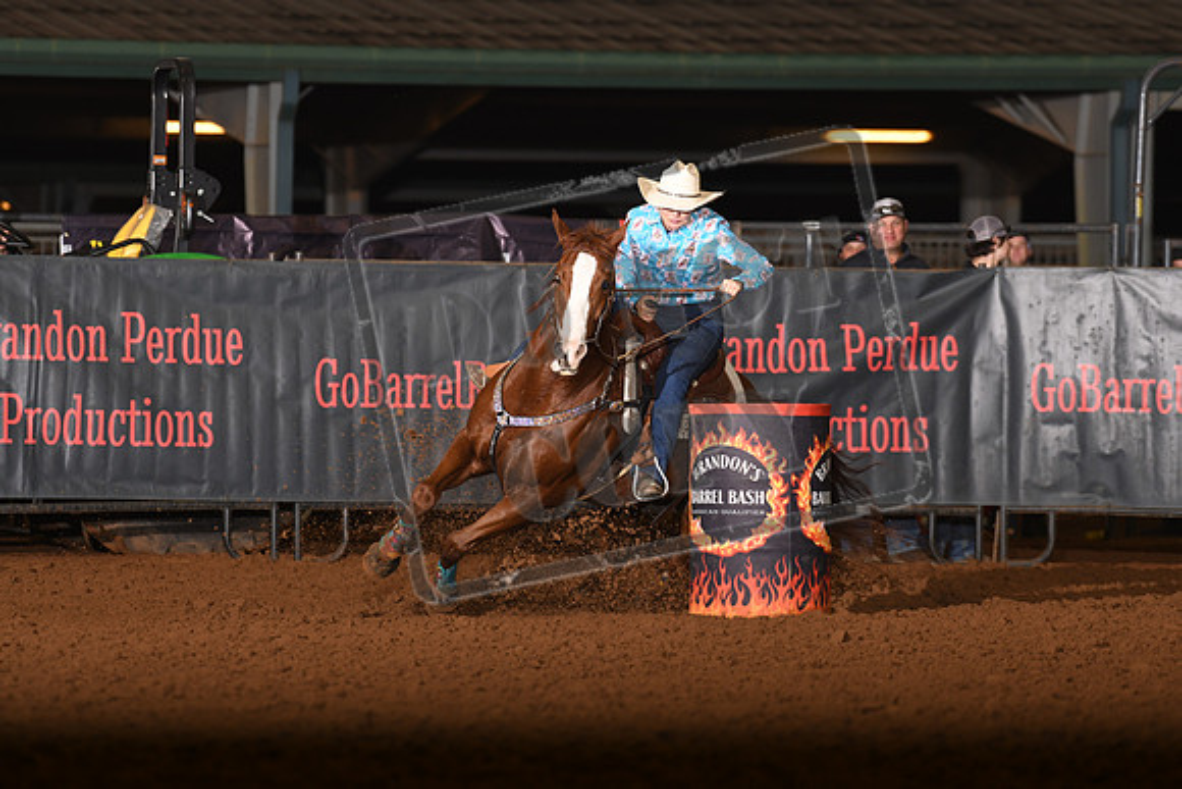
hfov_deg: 6.6
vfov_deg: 4.4
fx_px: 10180
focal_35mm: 310
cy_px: 394
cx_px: 591
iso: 1000
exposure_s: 1/250
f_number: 5.6
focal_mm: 310
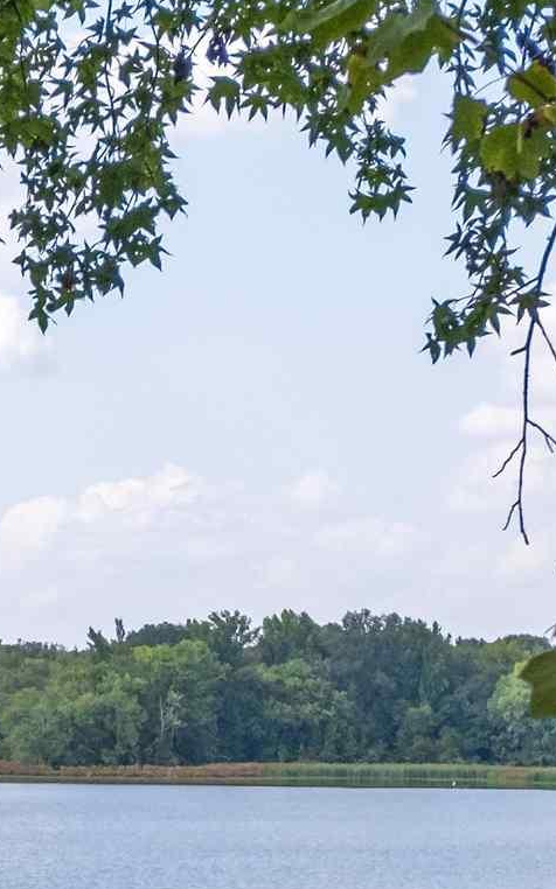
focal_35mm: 148
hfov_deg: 8.6
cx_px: -298
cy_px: 719
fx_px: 3590
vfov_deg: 14.1
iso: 800
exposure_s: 1/3200
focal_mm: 24
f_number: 4
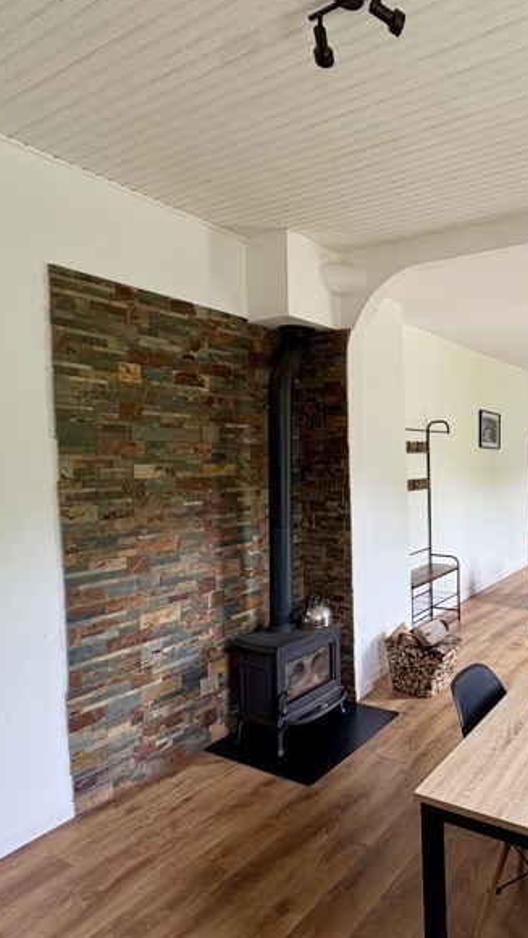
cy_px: 473
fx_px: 522
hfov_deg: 47.0
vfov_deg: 83.8
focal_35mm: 21
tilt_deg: -2.0
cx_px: 496
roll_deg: +1.3
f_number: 2.2
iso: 160
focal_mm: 2.22
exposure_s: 1/99
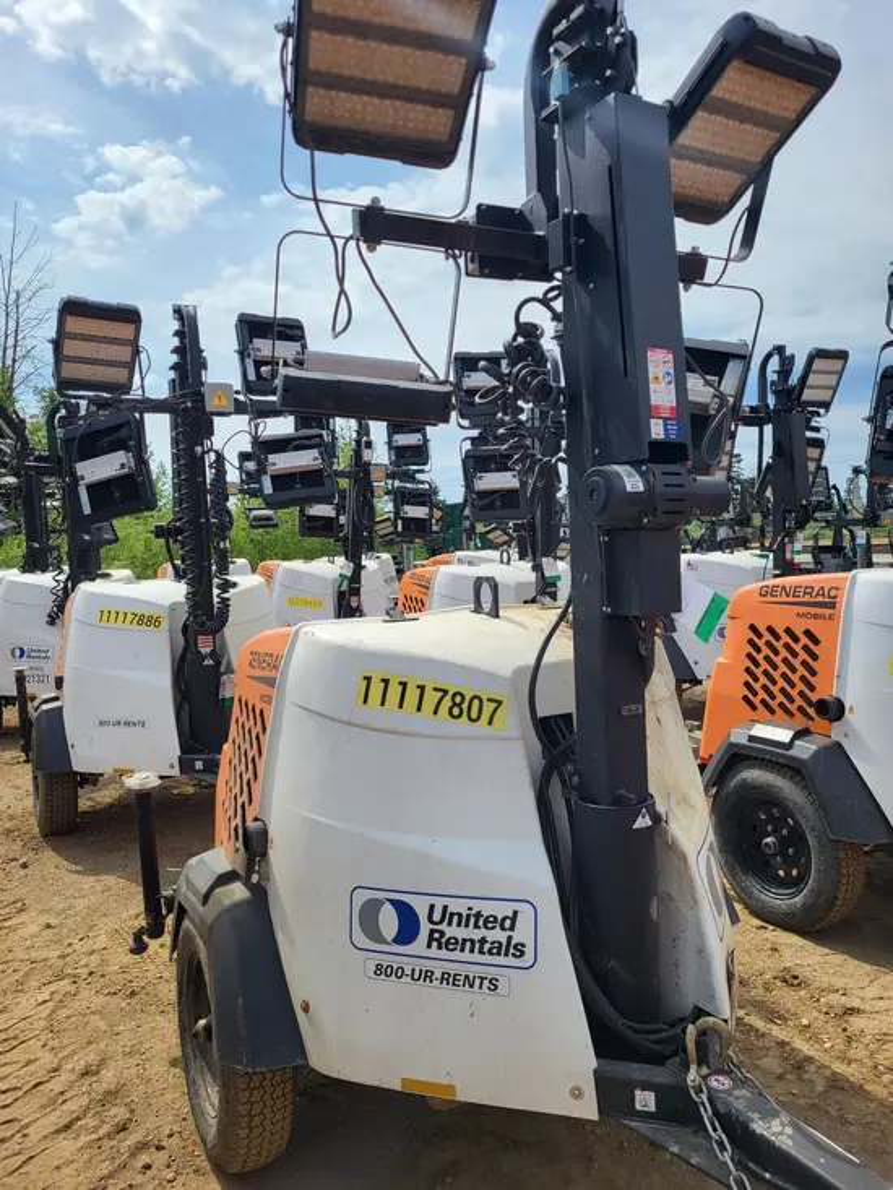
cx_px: 446
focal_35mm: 26
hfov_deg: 53.1
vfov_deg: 67.3
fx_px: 894
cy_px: 595
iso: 40
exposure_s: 1/3042
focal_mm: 5.4
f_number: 1.8
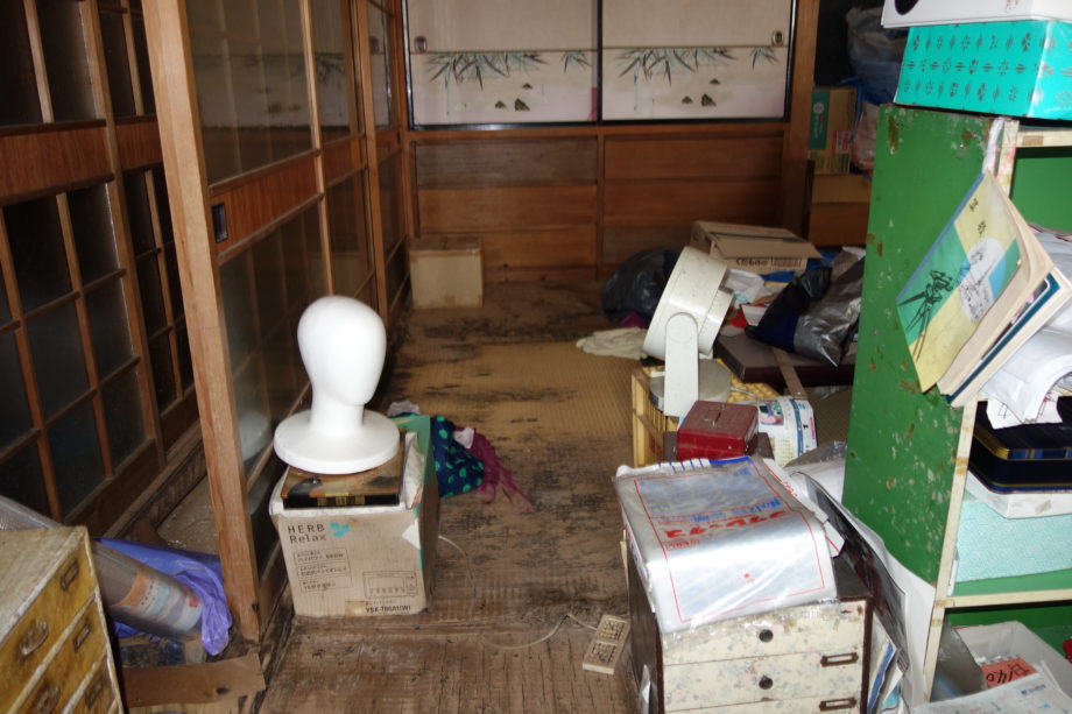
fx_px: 834
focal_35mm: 28
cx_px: 536
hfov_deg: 65.5
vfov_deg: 46.4
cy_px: 357
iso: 160
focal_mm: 10.4
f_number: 1.8
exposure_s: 1/30
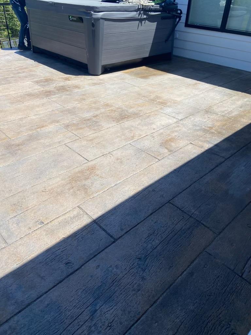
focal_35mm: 26
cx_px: 126
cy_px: 168
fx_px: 251
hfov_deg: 53.1
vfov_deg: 67.3
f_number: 1.8
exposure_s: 1/2513
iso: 32
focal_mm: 4.25
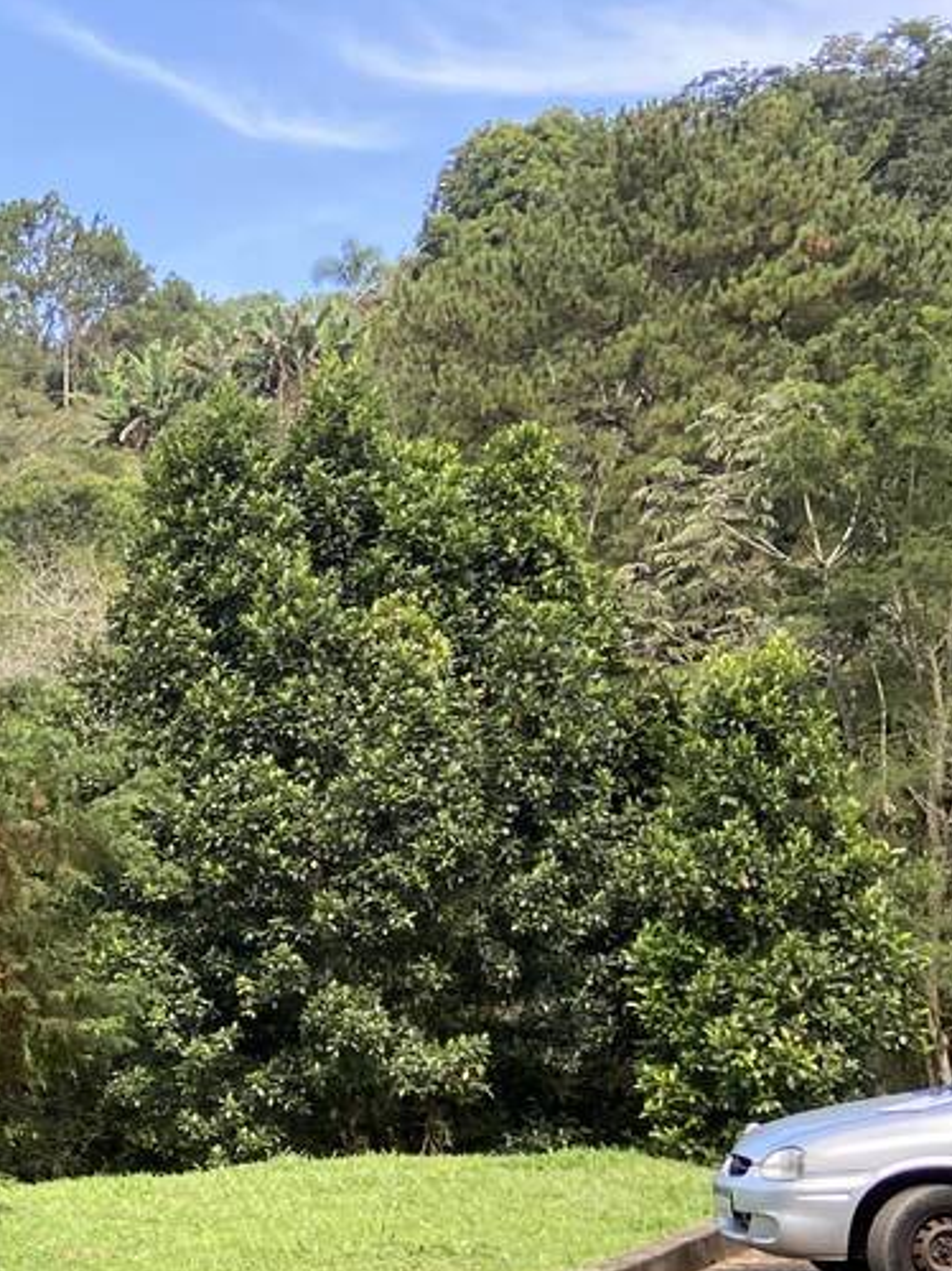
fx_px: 2751
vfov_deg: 25.5
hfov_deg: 18.0
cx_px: -374
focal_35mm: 75
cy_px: 1044
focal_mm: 4.25
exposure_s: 1/302
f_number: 1.8
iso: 32
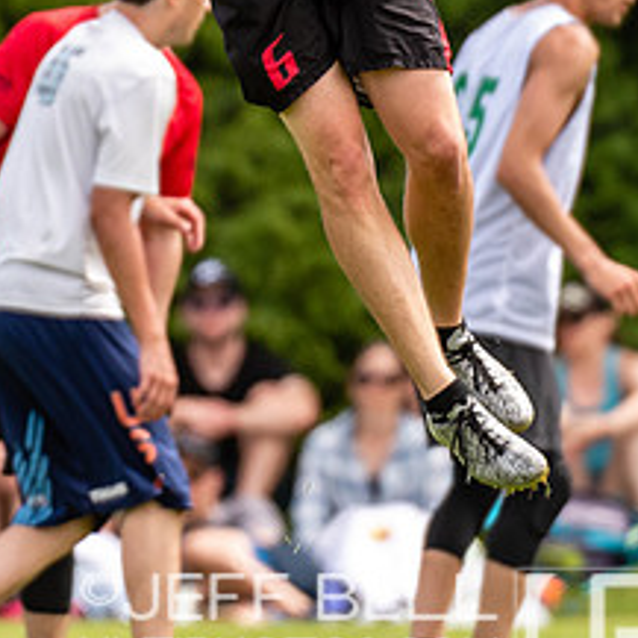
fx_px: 38368
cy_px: -49
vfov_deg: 1.0
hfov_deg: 1.0
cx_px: 306
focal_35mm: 1840
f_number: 4
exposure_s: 1/1250
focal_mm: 400
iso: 500
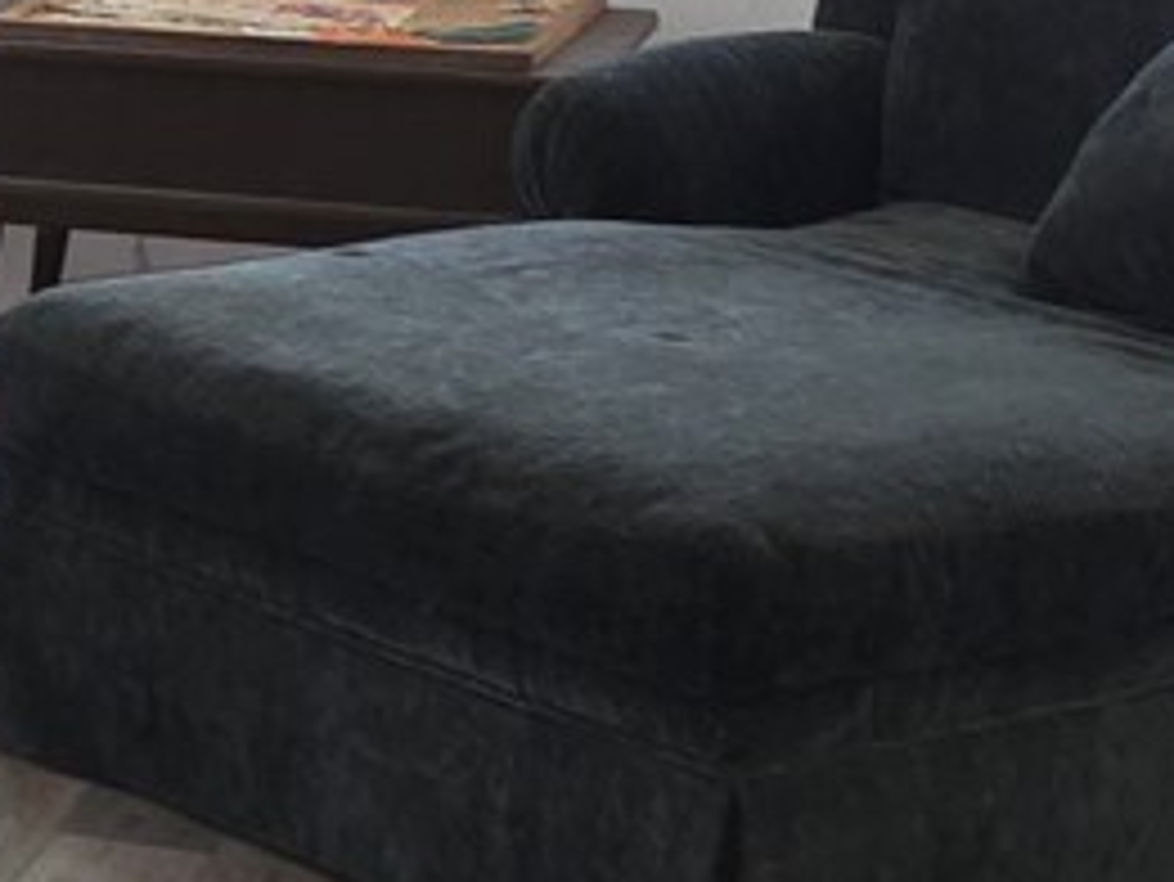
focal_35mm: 141
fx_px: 4784
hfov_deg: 13.0
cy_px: 310
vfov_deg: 10.5
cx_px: -783
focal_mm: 6.3
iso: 160
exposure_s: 1/12
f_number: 1.7
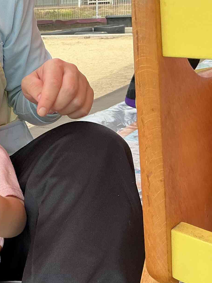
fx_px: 547
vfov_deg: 28.9
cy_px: 104
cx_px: -43
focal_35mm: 67
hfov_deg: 20.5
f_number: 1.8
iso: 25
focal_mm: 3
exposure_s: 1/683
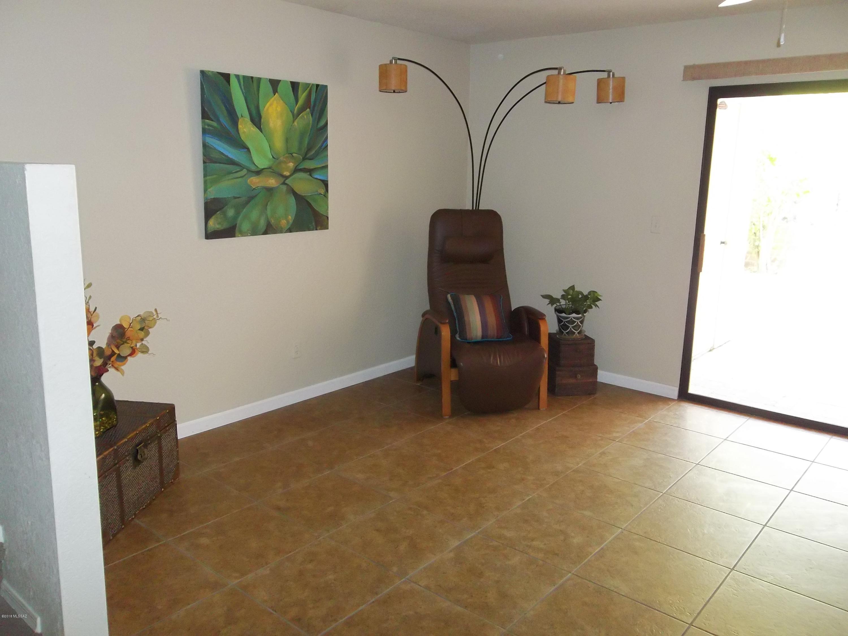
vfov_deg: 51.4
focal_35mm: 27
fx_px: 661
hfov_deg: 65.3
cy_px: 318
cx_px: 424
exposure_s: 1/30
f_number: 3.5
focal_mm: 4.9
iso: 320
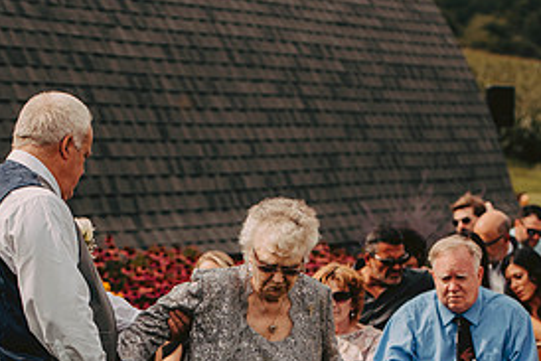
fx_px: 2225
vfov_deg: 9.2
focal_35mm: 148
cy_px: 376
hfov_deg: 13.9
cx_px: 251
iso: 200
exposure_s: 1/2000
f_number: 2.8
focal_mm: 70
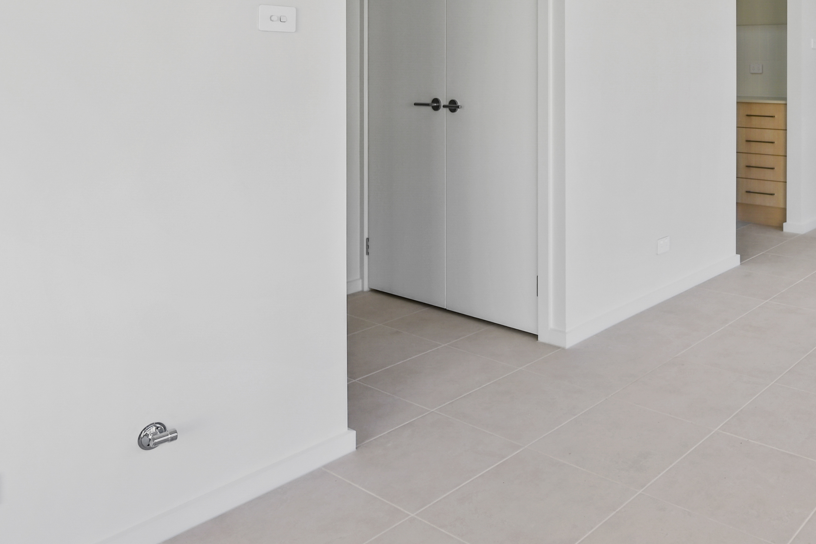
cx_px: 645
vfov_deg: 39.7
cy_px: 119
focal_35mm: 32
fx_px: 726
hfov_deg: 54.9
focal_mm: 14
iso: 100
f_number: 4
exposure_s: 1/30
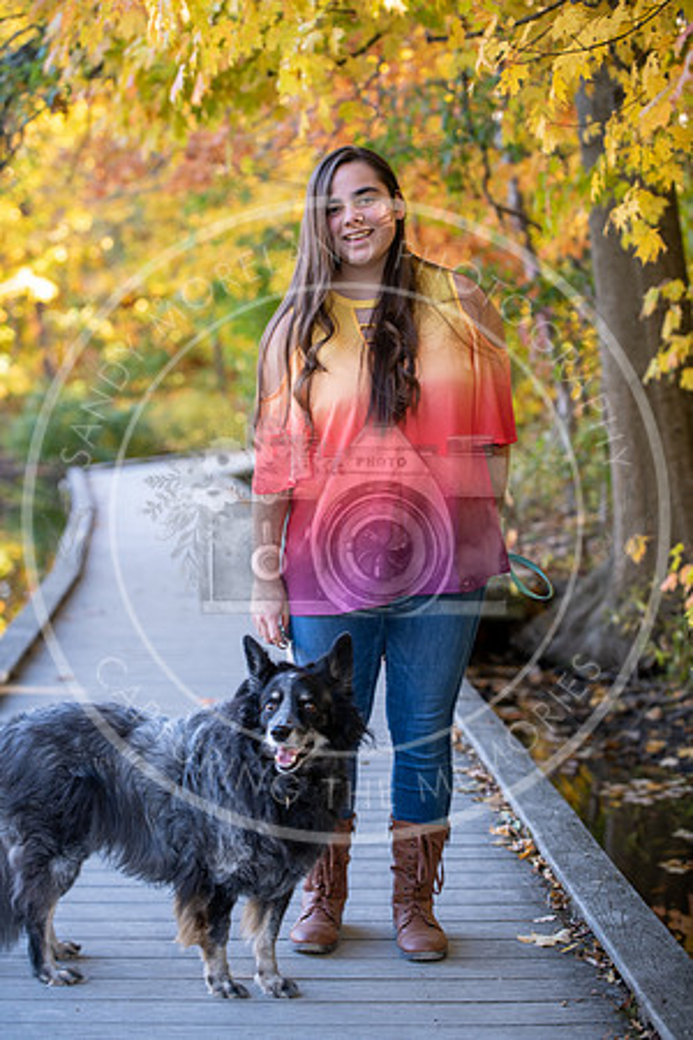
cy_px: 520
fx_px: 2021
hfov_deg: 19.5
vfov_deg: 28.8
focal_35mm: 70
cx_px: 346
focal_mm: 70
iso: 250
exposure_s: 1/80
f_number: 3.2
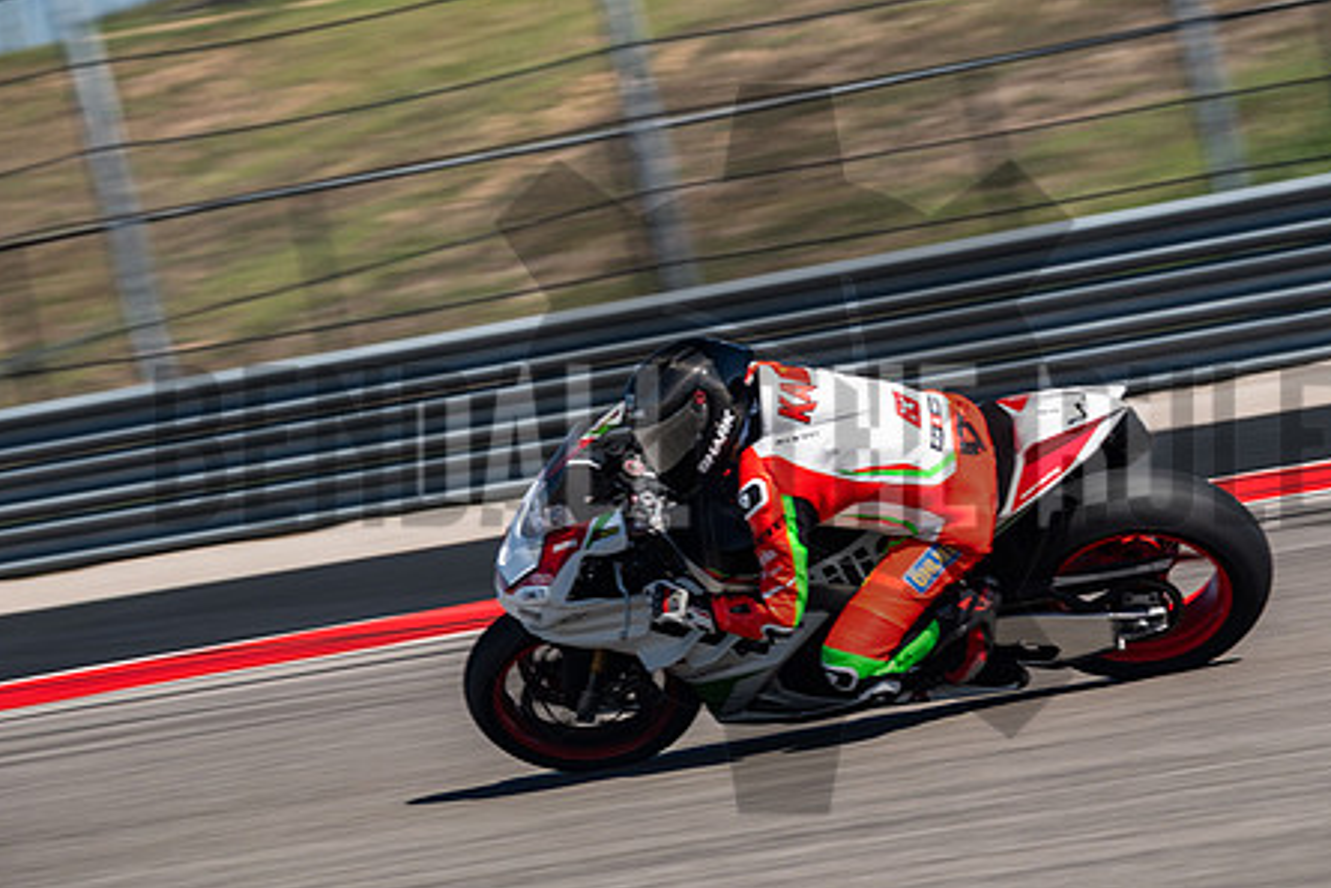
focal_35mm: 274
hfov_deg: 7.5
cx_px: 784
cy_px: 450
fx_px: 10133
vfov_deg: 5.0
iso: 160
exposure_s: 1/200
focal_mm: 140
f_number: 6.4
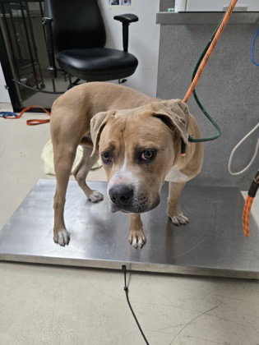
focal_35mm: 23
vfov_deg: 73.9
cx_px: 130
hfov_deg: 58.9
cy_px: 172
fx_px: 229
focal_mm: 5.4
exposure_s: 1/120
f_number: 1.8
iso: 320
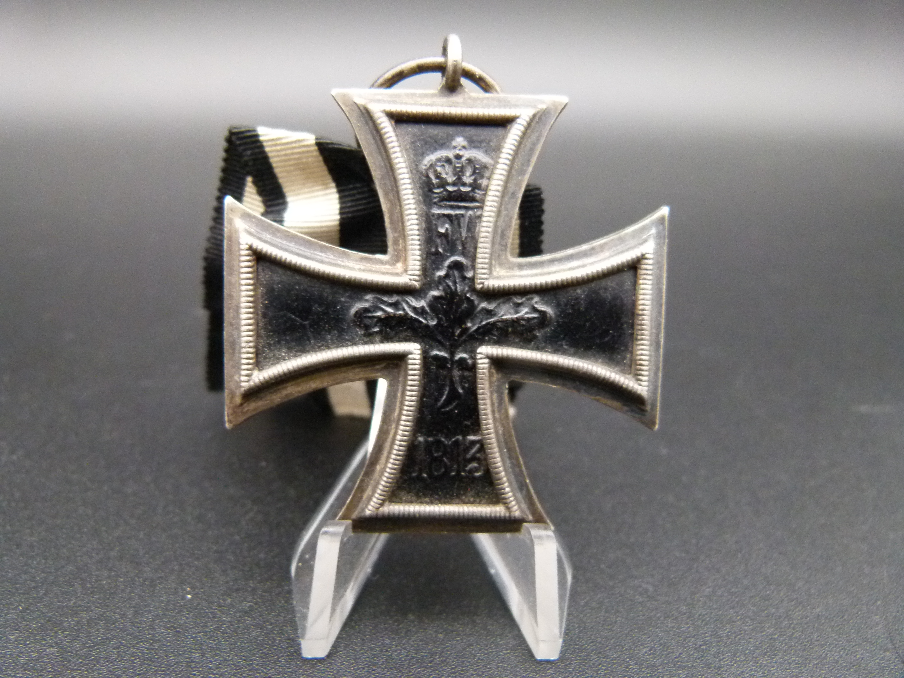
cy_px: 339
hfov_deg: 69.4
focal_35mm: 25
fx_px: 653
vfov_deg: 54.9
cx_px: 452
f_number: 2.8
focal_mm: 4.5
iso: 400
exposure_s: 1/50
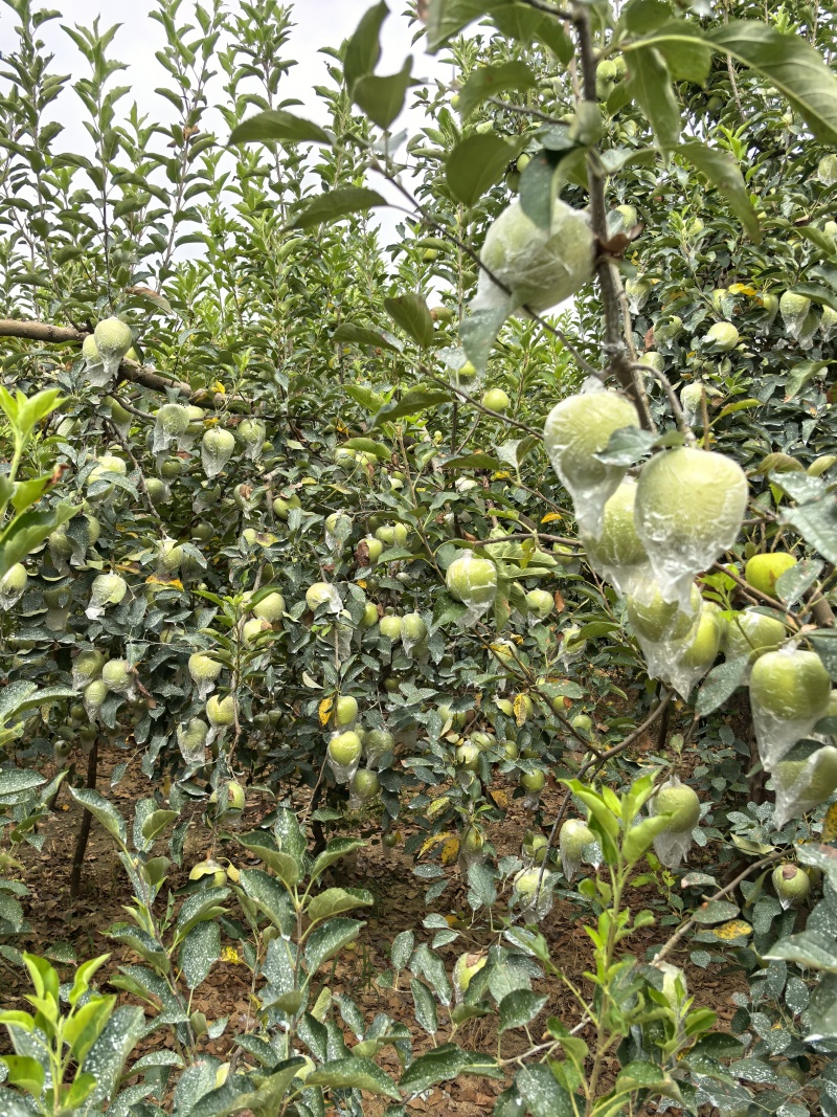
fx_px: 871
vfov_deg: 65.3
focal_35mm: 27
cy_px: 558
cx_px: 418
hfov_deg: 51.3
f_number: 2
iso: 100
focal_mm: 6.98
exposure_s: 1/3322
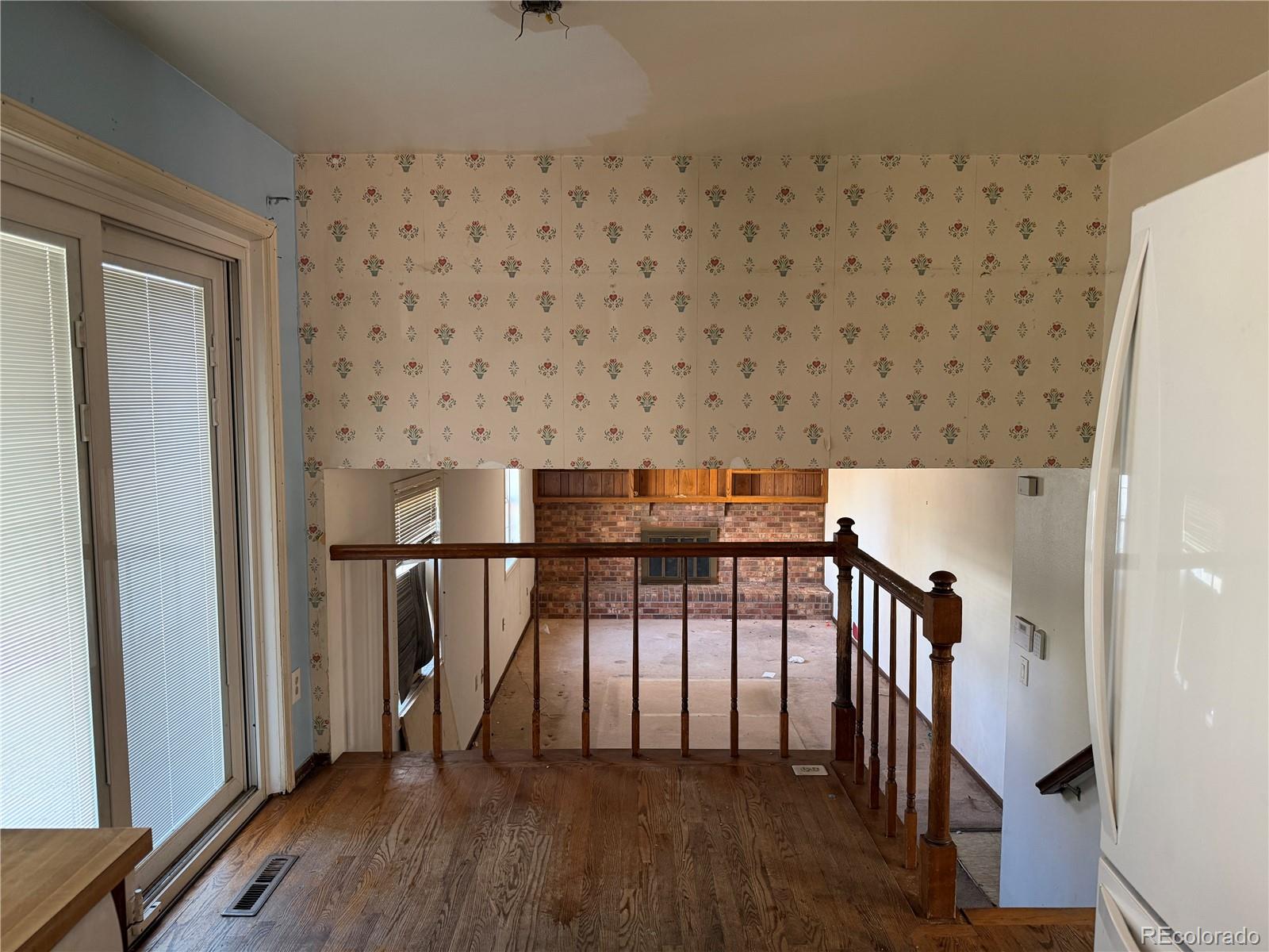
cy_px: 476
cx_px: 634
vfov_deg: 56.8
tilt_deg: -4.6
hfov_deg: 71.6
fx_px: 880
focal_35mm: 24
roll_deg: +0.6
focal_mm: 6.76
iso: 250
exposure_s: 1/60
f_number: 1.78
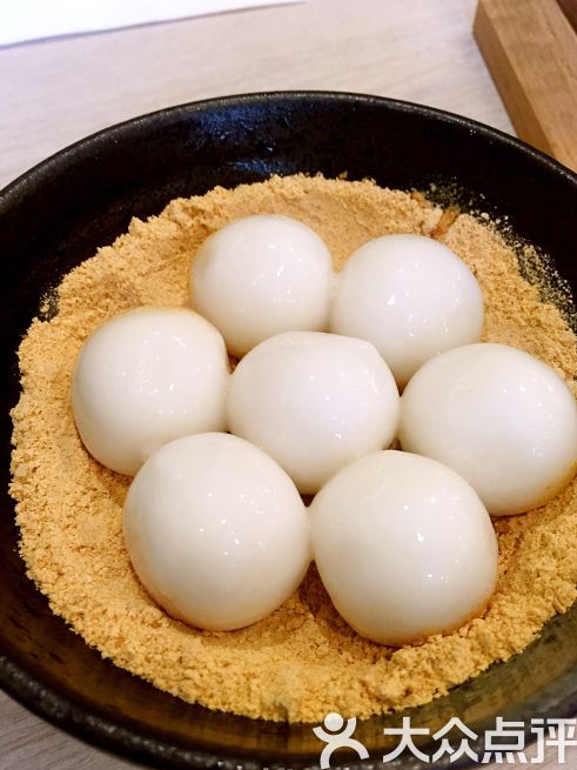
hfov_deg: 45.4
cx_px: 299
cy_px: 390
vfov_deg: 58.4
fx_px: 689
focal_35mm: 31
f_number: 2.2
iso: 160
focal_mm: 4.15
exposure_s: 1/33
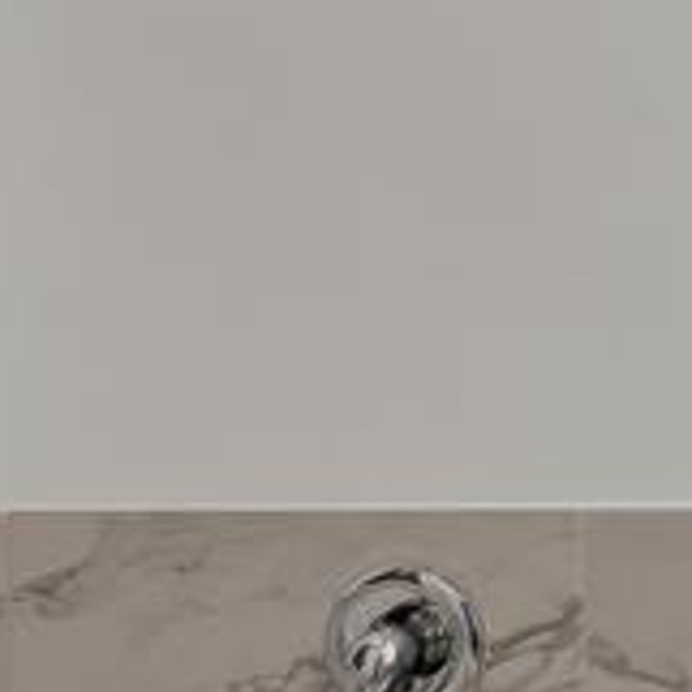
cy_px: 284
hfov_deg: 16.1
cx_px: 1560
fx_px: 1470
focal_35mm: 65
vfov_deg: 26.4
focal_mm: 12
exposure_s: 1/15
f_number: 9
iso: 640
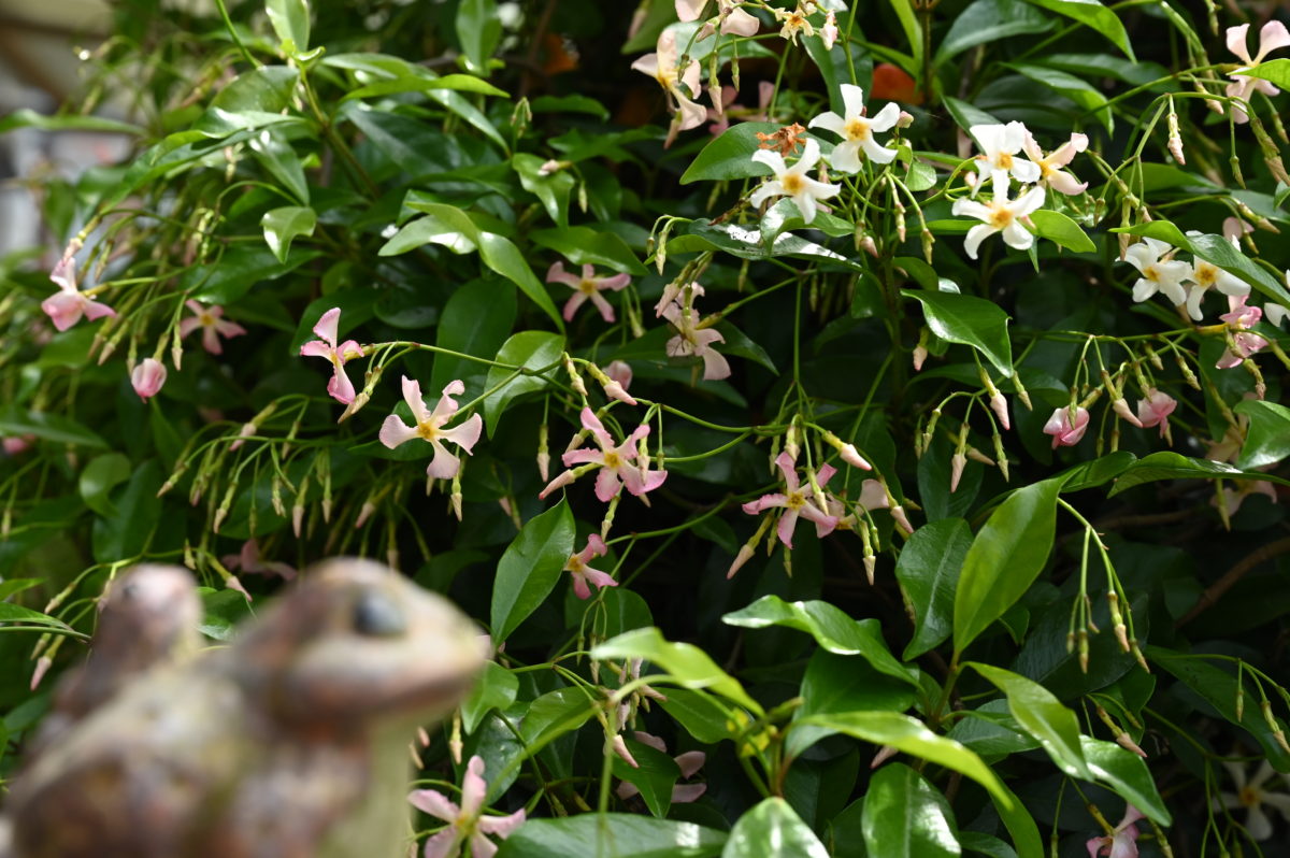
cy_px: 429
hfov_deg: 30.5
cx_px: 645
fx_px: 2363
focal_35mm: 66
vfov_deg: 20.6
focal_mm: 66
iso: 400
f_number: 8
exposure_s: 1/400
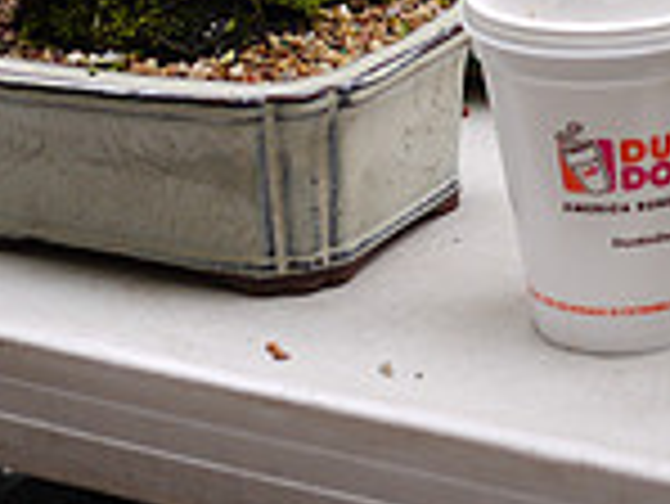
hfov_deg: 12.6
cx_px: 580
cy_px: -61
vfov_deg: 9.4
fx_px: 3022
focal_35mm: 156
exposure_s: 1/125
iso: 100
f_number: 2.2
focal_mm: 20
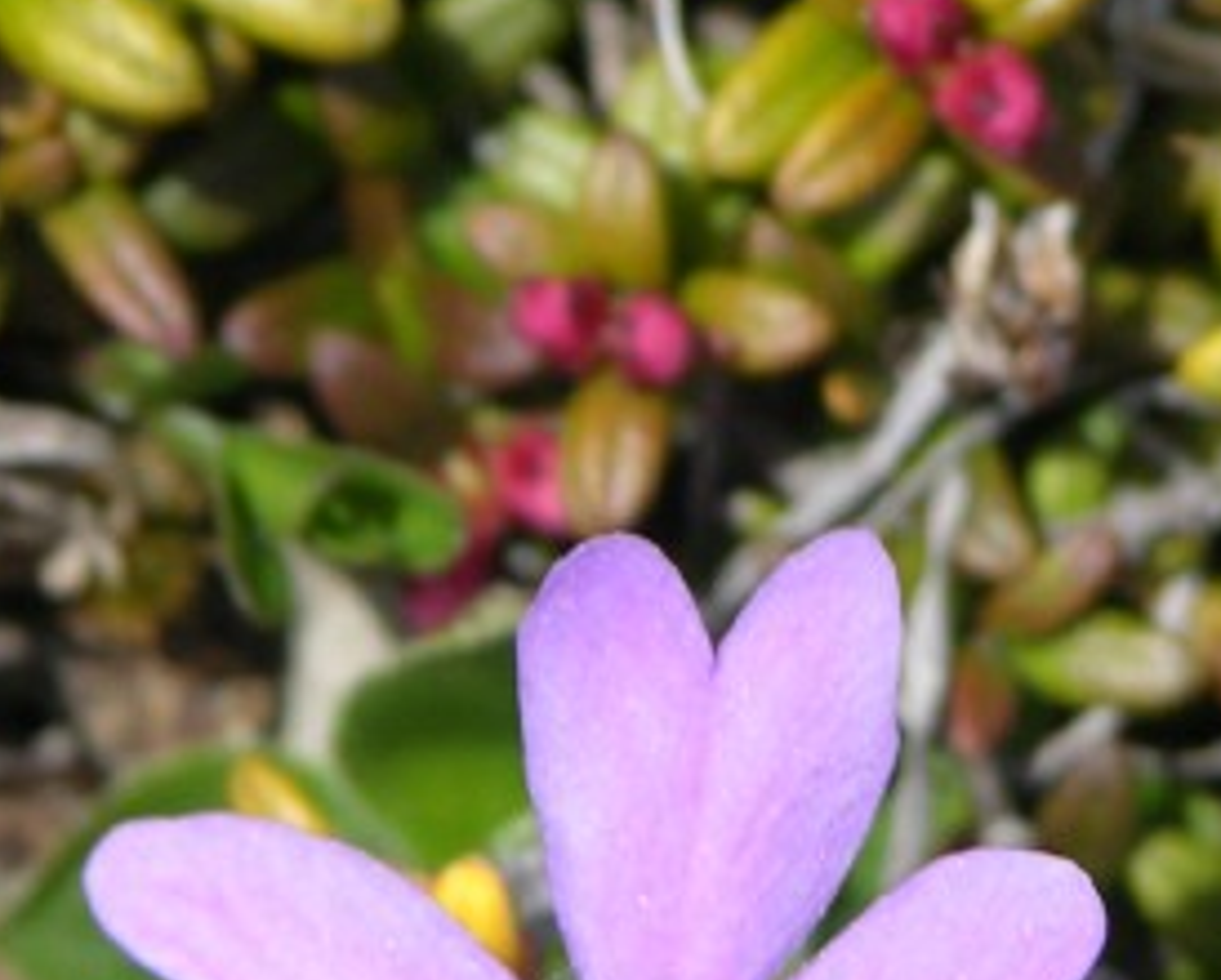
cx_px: 793
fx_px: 36912
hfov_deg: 1.9
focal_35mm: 1020
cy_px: 1002
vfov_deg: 1.5
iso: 50
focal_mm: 71.2
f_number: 5.3
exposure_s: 1/262
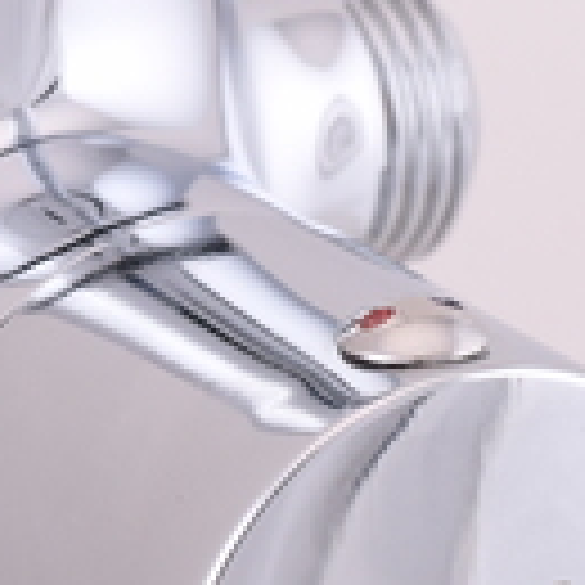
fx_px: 6252
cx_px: -410
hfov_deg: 5.3
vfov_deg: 5.4
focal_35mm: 327
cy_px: 385
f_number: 11
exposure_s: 1/160
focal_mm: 50
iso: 320
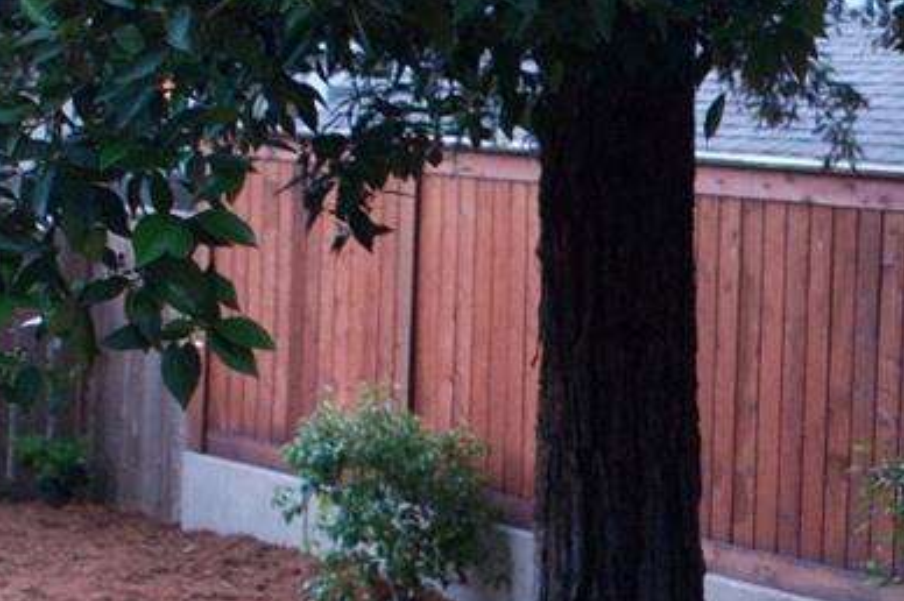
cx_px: 1125
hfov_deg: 14.3
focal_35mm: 139
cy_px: 516
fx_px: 3487
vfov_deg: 9.8
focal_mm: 24
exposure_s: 1/30
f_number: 2.8
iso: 800
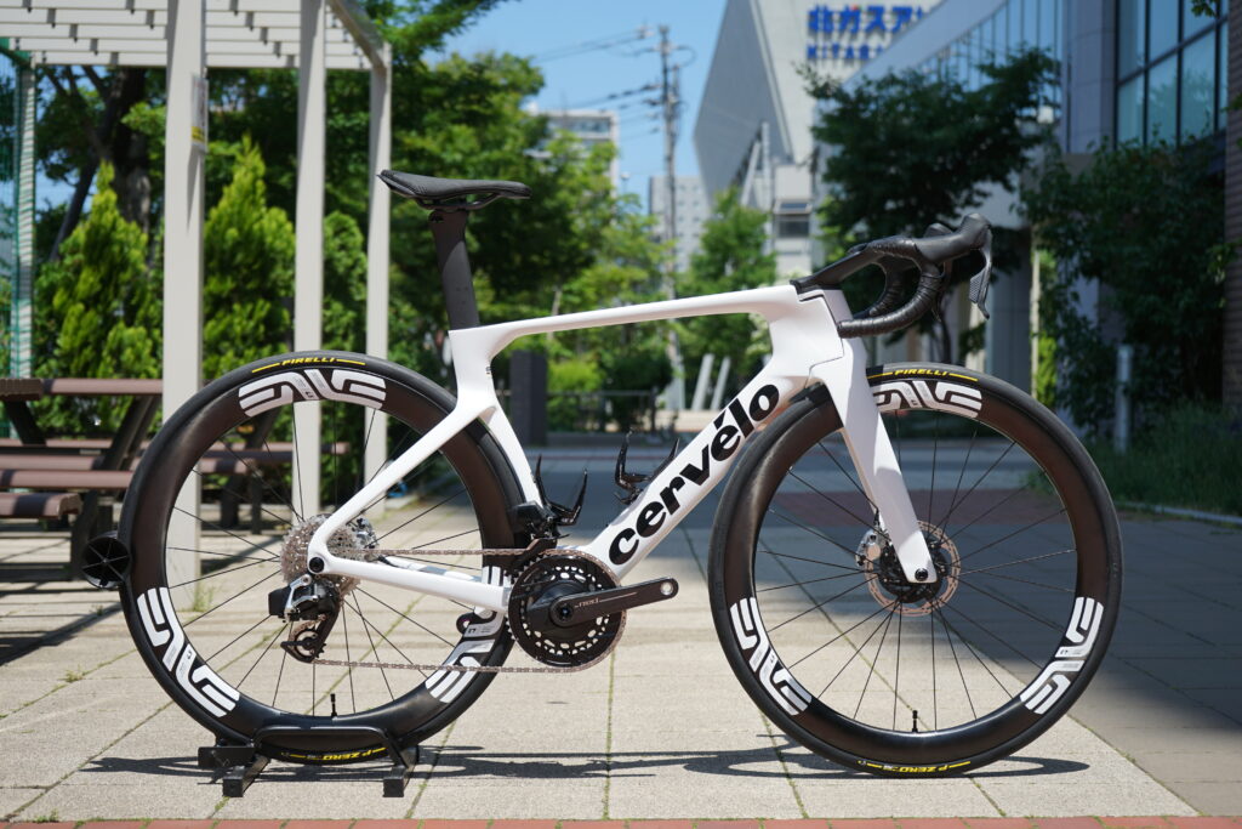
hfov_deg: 30.1
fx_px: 2312
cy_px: 414
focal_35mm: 67
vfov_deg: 20.3
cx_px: 621
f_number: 5.6
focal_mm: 67
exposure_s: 1/500
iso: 100
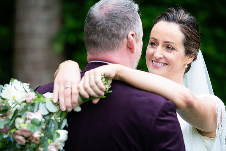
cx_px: 113
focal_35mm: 155
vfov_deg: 8.9
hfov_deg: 13.2
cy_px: 76
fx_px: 973
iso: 250
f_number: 3.5
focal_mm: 155
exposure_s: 1/200
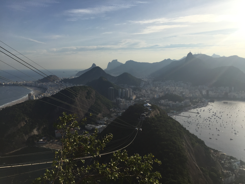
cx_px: 122
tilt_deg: -5.7
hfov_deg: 61.7
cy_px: 92
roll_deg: -0.5
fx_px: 205
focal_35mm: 29
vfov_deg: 48.2
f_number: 2.2
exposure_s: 1/3300
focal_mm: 4.15
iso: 32
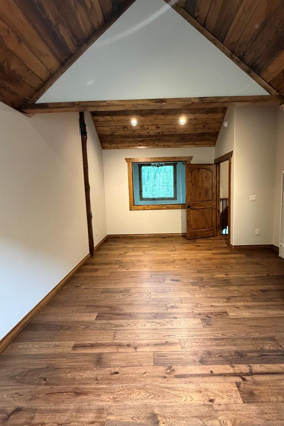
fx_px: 177
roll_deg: +2.2
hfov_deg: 77.2
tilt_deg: -5.5
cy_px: 207
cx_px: 153
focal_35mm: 15
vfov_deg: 100.4
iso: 500
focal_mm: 2.22
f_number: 2.2
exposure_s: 1/60
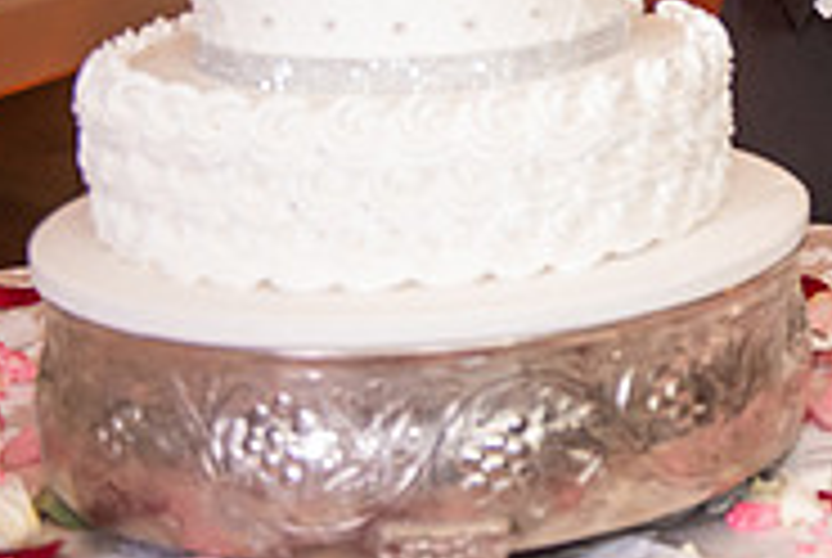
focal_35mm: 119
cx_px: 1021
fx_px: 2755
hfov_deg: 16.4
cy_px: -187
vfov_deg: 11.2
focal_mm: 38
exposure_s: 1/125
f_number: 2.8
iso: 1250
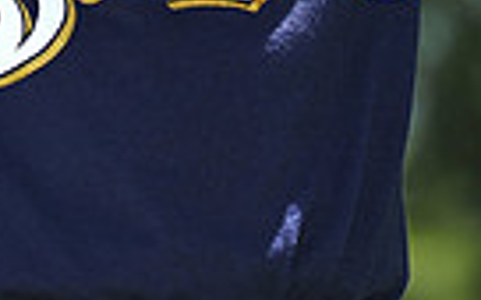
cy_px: -205
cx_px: 124
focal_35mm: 654
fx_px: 8573
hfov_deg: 3.2
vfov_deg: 2.0
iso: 200
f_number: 4
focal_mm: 150
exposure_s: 1/800
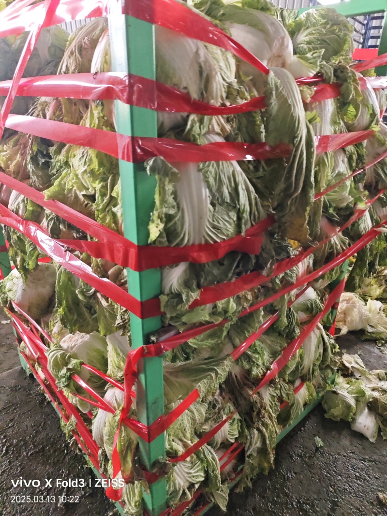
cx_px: 194
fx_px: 343
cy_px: 258
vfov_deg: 73.9
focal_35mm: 23
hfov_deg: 58.9
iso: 6804
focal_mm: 5.5
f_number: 1.75
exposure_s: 1/293
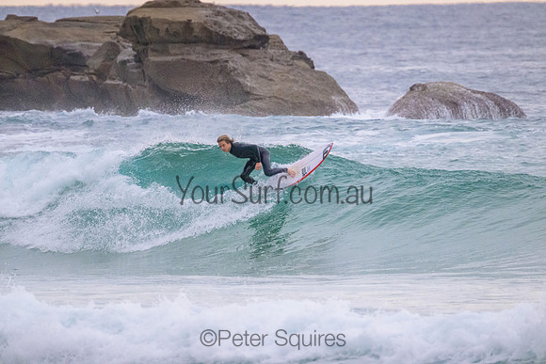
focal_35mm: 800
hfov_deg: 2.6
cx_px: 273
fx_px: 12136
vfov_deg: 1.7
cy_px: 182
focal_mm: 800
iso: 10000
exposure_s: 1/640
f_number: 11
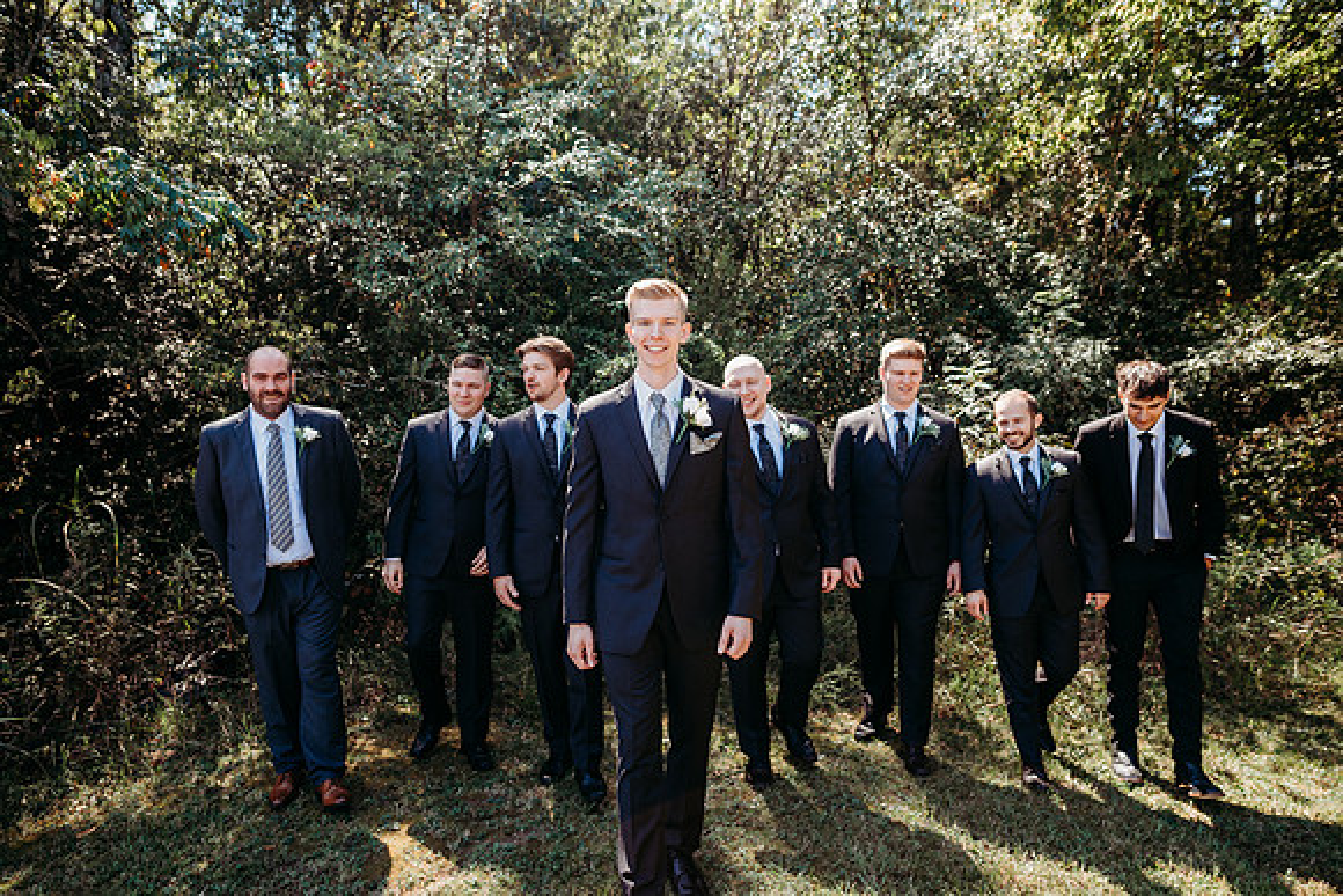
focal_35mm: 24
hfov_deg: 73.7
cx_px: 672
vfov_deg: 53.2
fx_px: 896
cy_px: 448
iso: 100
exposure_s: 1/400
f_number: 2.8
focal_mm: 24
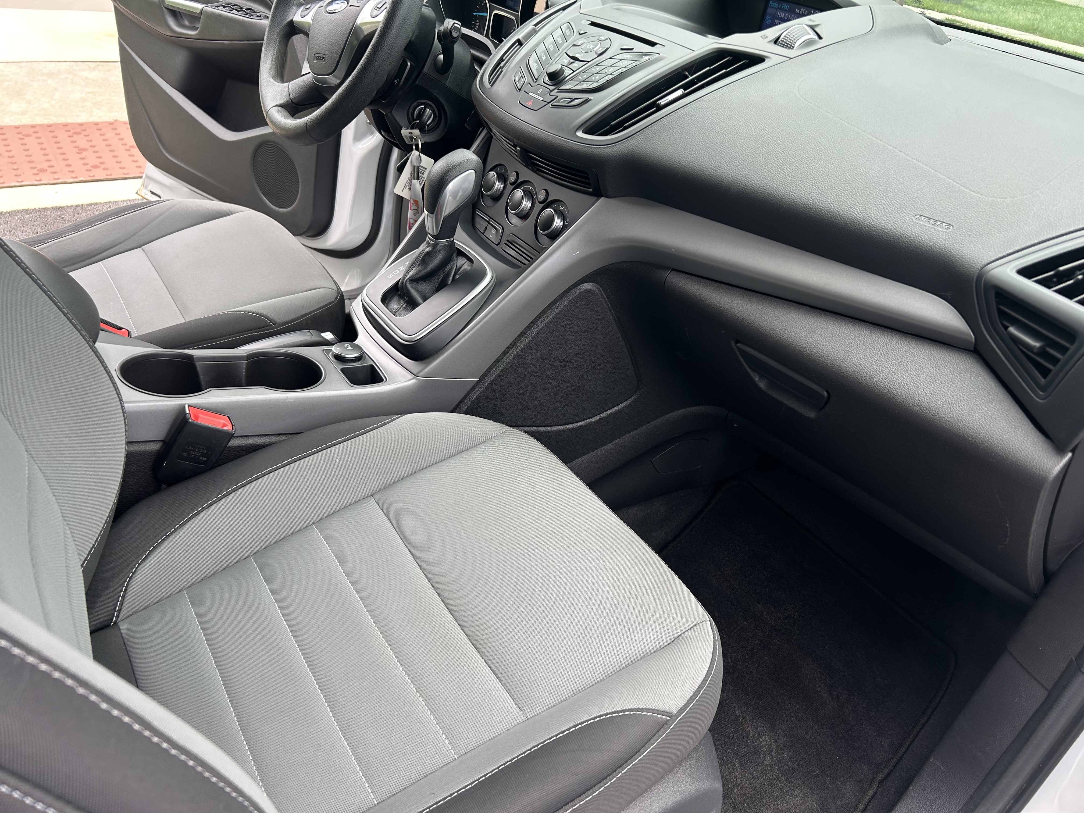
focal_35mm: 26
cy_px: 406
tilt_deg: -35.7
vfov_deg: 53.1
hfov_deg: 67.3
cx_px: 542
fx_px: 814
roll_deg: -10.6
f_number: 1.5
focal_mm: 5.7
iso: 40
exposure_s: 1/280
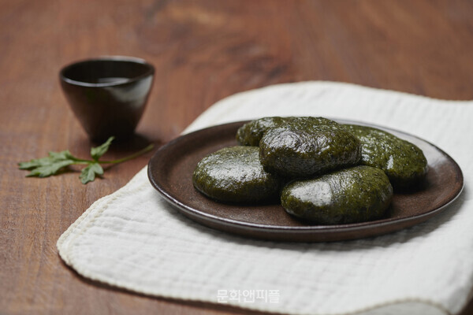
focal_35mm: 105
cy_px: 158
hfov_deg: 19.5
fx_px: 1379
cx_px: 236
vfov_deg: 13.0
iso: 64
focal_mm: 105
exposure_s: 1/125
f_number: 7.1
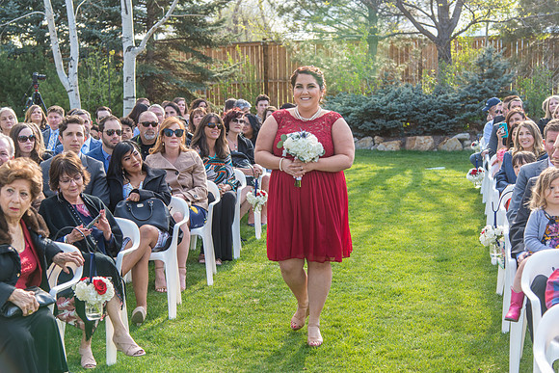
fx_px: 901
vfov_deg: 23.4
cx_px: 280
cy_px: 186
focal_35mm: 58
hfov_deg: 34.5
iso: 320
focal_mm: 58
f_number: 5
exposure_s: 1/160
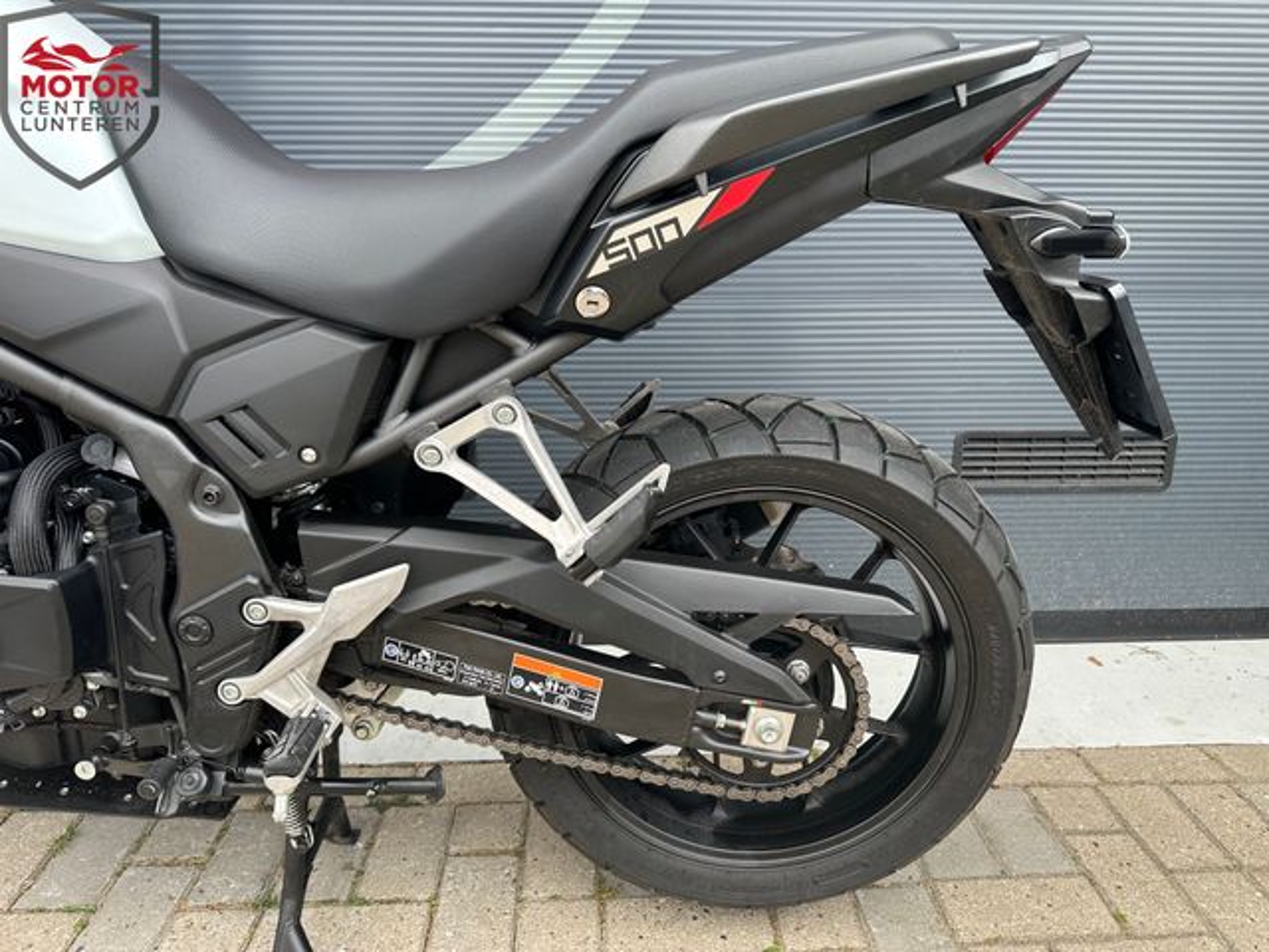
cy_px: 476
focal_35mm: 24
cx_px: 634
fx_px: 880
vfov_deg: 56.8
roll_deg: +0.3
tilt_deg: -15.2
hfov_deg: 71.6
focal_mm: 6.86
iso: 64
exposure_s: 1/175
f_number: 1.78
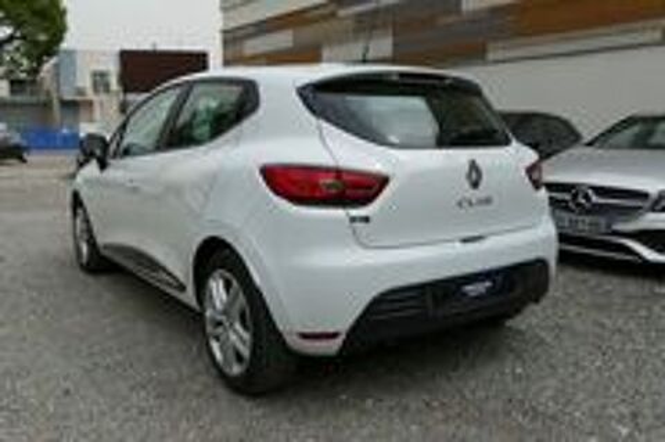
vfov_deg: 42.2
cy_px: 221
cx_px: 332
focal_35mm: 31
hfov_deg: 60.3
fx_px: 572
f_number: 3.2
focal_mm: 11.35
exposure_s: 1/2000
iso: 125
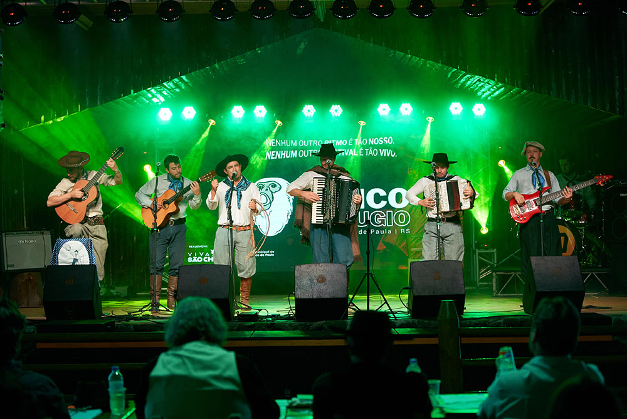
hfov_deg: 28.8
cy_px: 210
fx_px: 1220
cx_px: 314
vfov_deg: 19.5
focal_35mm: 70
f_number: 2.8
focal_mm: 70
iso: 2000
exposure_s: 1/200
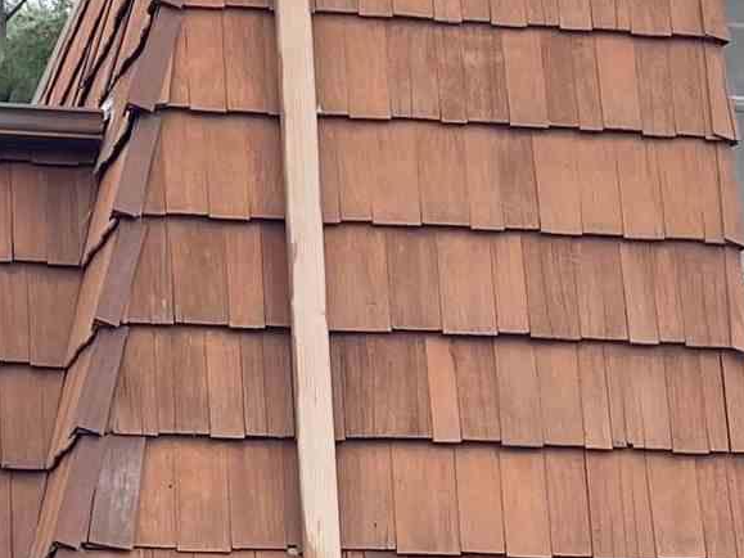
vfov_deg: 10.6
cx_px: 284
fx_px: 2965
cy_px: 675
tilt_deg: +6.3
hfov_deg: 14.3
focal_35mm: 138
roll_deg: -0.3
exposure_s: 1/130
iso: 32
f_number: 1.8
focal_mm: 4.25
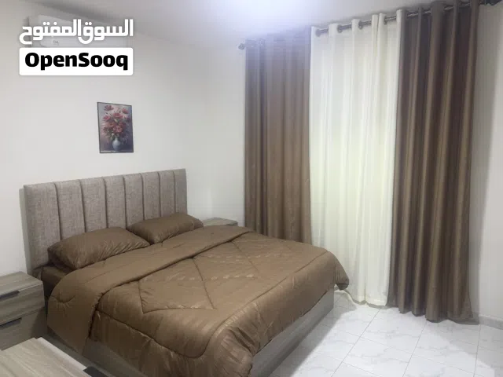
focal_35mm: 24
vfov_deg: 56.8
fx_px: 349
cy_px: 188
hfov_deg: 71.6
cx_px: 252
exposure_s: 1/50
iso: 200
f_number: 1.78
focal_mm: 6.76
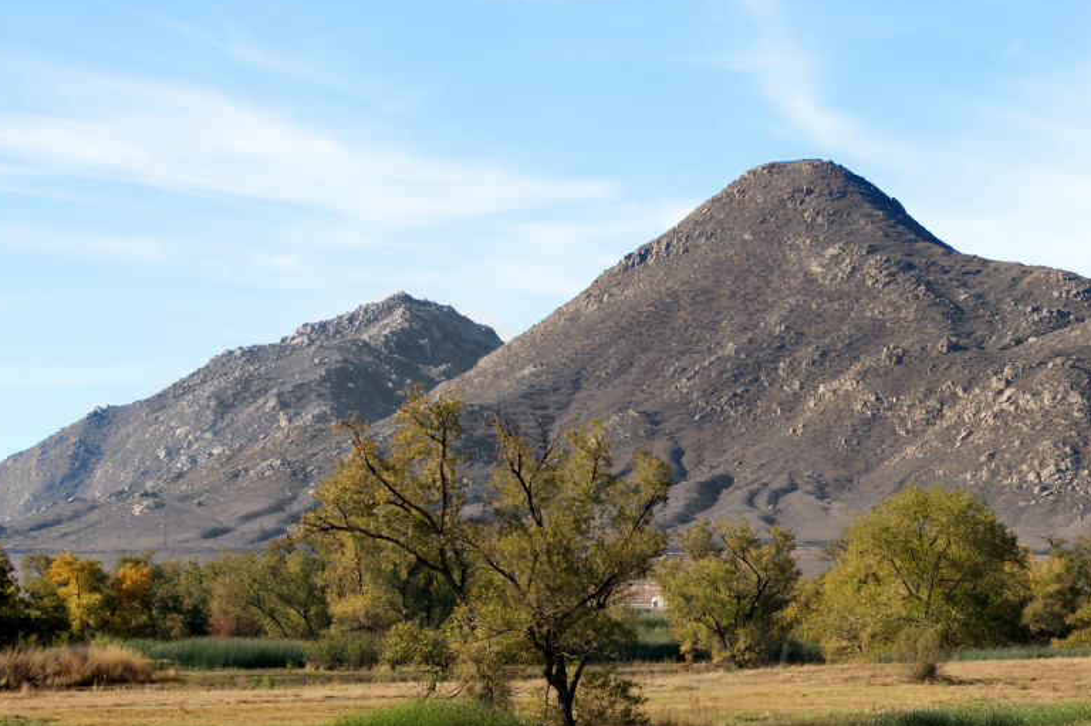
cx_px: 712
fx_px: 4240
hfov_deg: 14.6
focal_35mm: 140
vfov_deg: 9.8
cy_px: 408
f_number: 5.6
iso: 280
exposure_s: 1/1250
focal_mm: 70
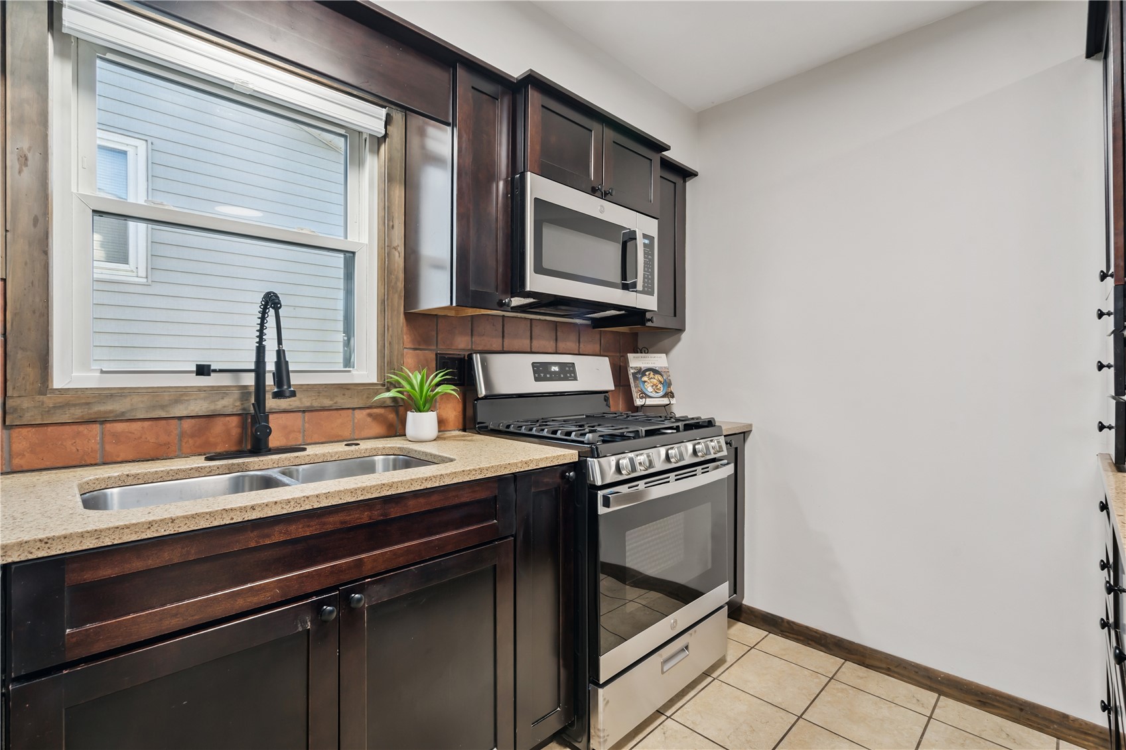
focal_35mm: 16
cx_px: 563
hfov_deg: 96.7
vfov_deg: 73.7
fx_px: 500
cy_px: 375
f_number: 10
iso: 400
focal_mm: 16
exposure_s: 1/2.5
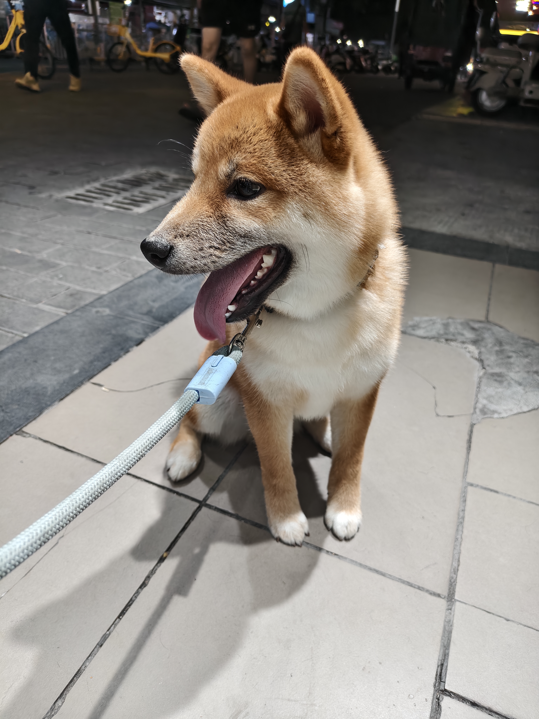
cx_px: 270
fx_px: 478
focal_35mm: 23
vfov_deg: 73.9
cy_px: 360
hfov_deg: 58.9
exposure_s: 1/100
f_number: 1.88
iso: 177
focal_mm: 5.56
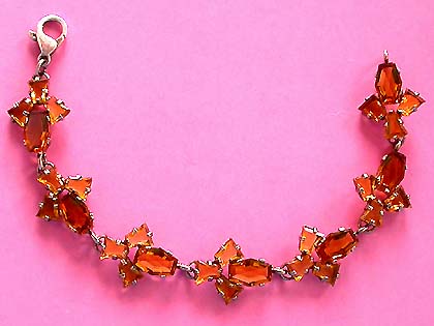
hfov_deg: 49.0
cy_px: 163
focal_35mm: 38
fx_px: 476
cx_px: 217
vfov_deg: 37.7
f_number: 3
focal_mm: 7.85
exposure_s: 1/51.4
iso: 100
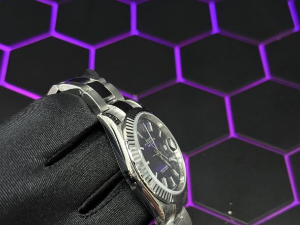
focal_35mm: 65
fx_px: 563
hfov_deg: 29.8
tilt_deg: -48.3
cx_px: 149
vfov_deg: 22.5
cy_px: 156
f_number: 1.78
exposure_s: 1/56
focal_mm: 6.76
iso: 250
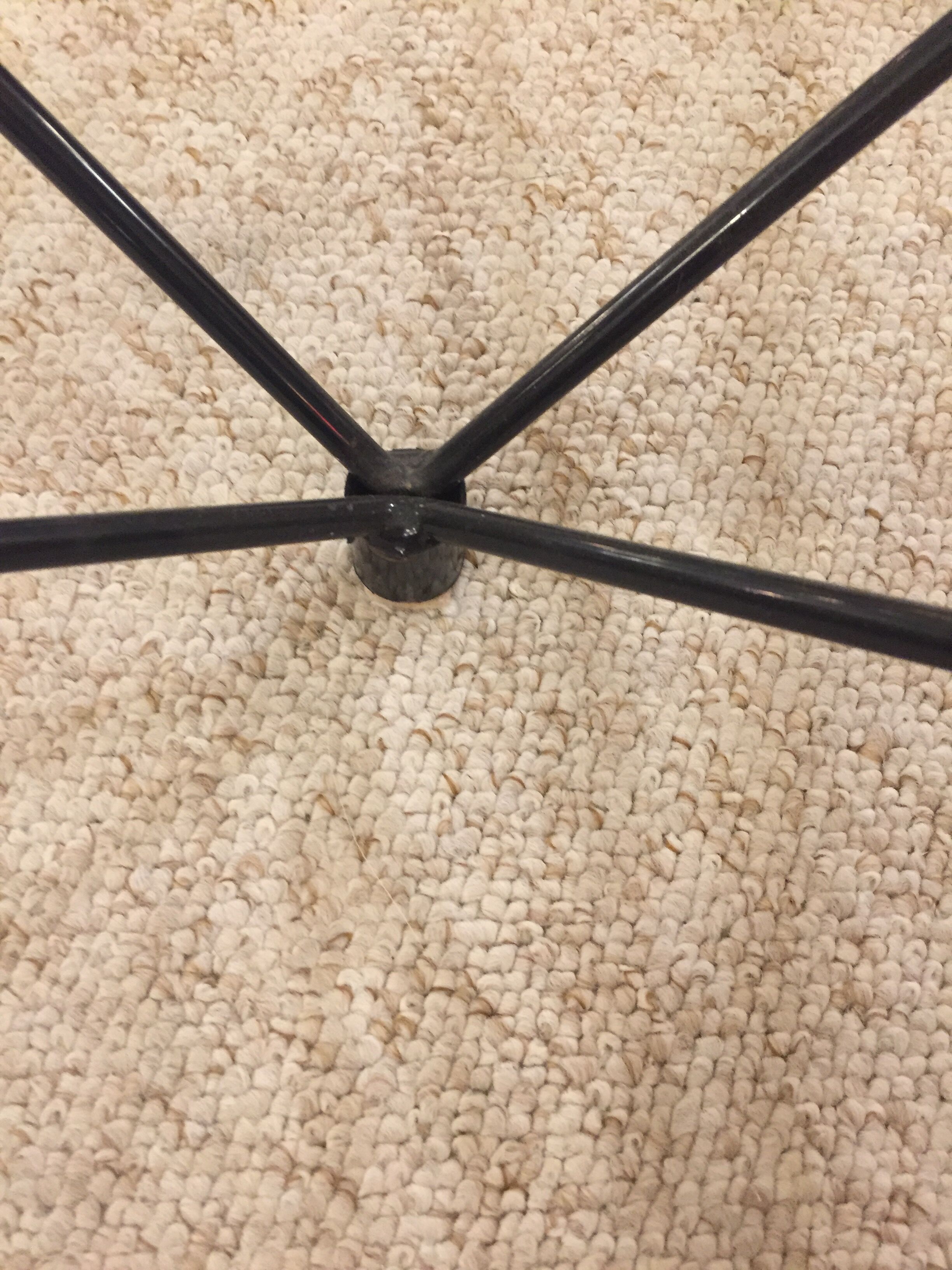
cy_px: 635
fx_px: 1063
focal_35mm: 29
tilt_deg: -72.6
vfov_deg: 61.7
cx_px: 476
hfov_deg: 48.2
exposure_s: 1/20
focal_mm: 4.15
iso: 250
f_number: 2.2
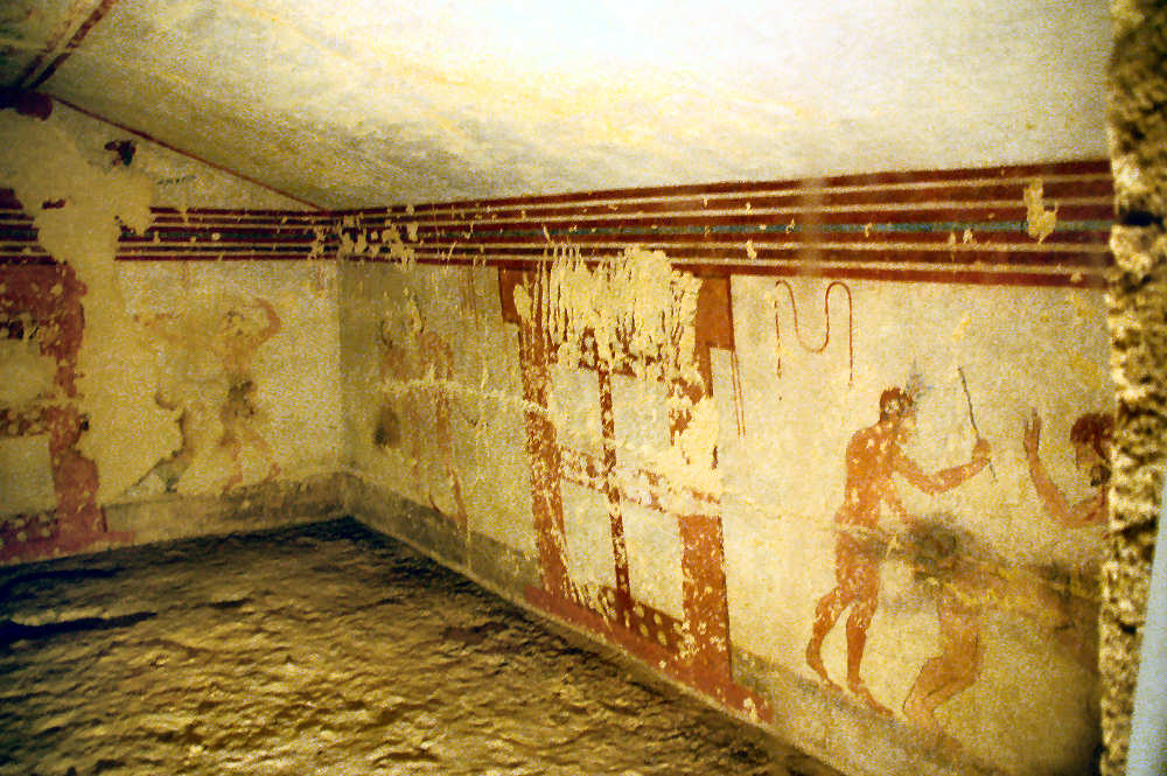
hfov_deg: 67.4
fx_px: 875
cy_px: 388
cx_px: 584
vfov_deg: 47.9
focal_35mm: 27
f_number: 3.5
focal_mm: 18
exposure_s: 1/13
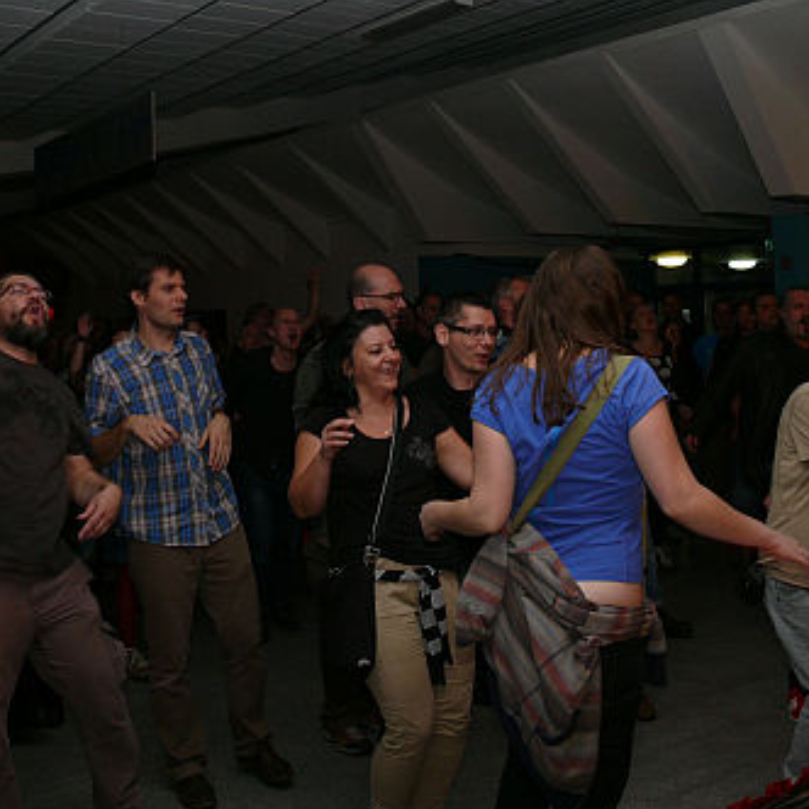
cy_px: 409
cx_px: 387
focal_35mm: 42
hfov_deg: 40.0
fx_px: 1111
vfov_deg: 40.0
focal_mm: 7.4
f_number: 3.2
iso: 100
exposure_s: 1/30
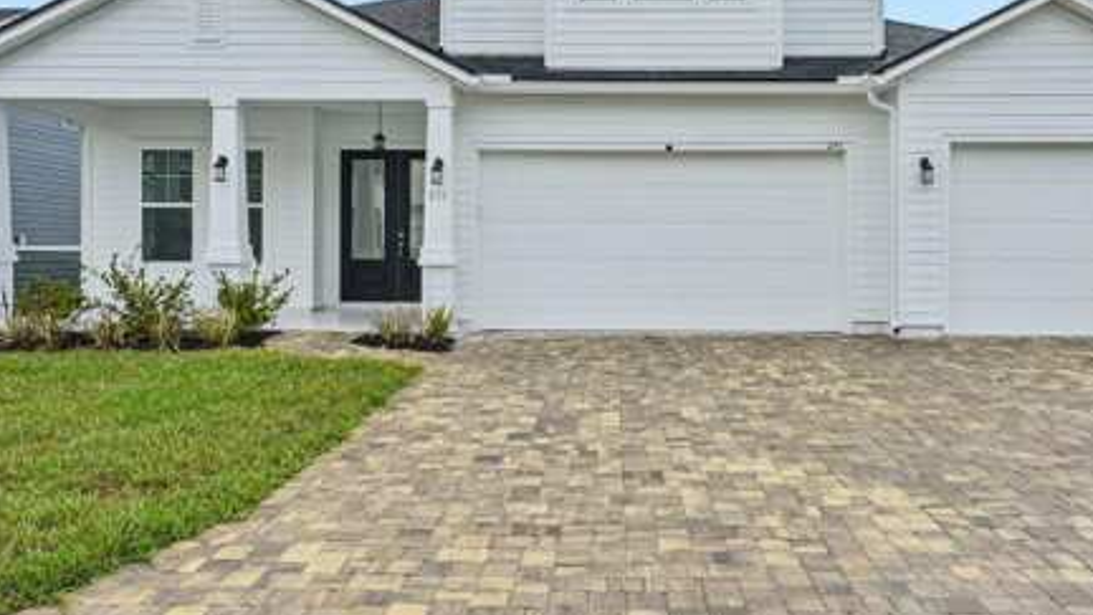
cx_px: 584
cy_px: 253
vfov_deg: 37.7
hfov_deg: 62.6
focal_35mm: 31
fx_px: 898
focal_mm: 16
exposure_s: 1/250
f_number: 8
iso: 100
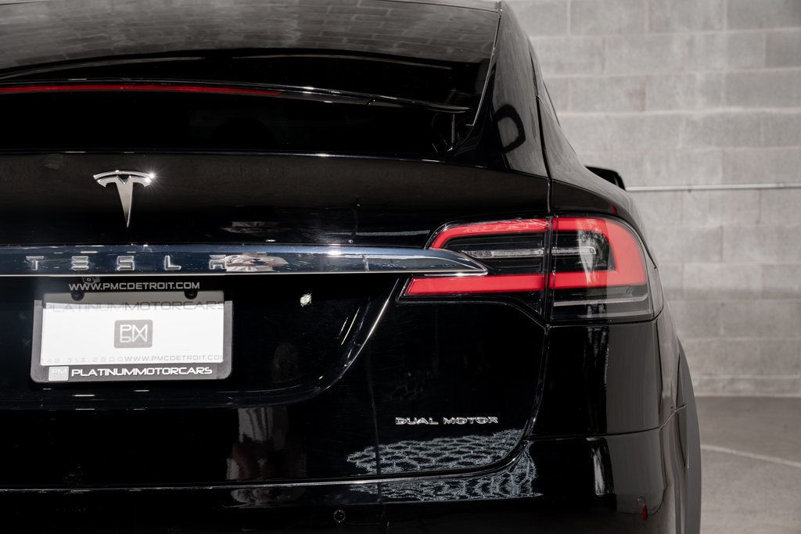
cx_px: 400
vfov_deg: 20.0
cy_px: 267
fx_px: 1513
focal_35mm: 68
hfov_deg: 29.7
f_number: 6.3
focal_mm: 68
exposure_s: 1/50
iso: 250
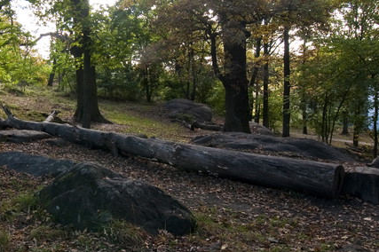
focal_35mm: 37
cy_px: 98
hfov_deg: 49.8
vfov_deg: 35.6
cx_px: 98
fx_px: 391
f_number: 11
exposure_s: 1/30
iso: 250
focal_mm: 11
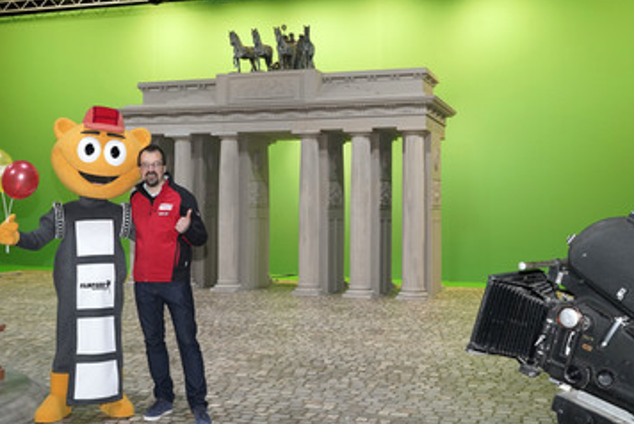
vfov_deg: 31.2
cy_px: 228
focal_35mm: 43
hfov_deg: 45.4
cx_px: 297
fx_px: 758
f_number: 9
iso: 1600
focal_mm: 34
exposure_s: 1/60
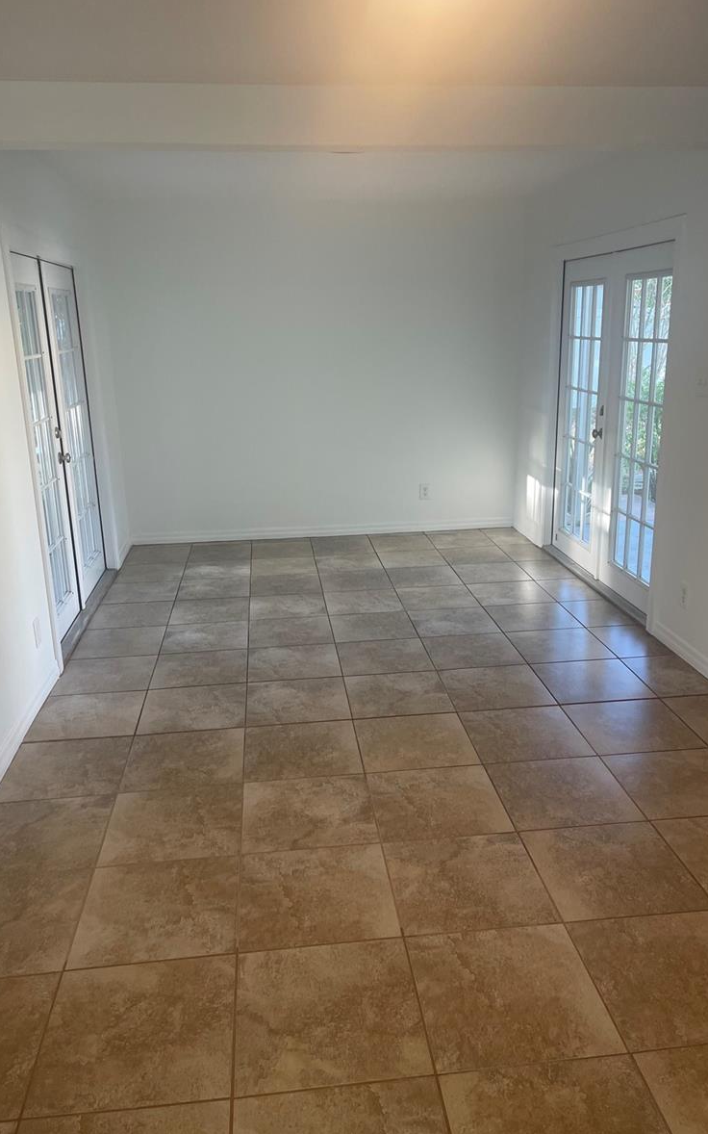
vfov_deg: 68.4
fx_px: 834
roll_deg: +1.6
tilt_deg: -16.2
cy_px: 559
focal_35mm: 27
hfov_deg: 46.0
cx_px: 367
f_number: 1.6
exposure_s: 1/120
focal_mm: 5.1
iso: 125
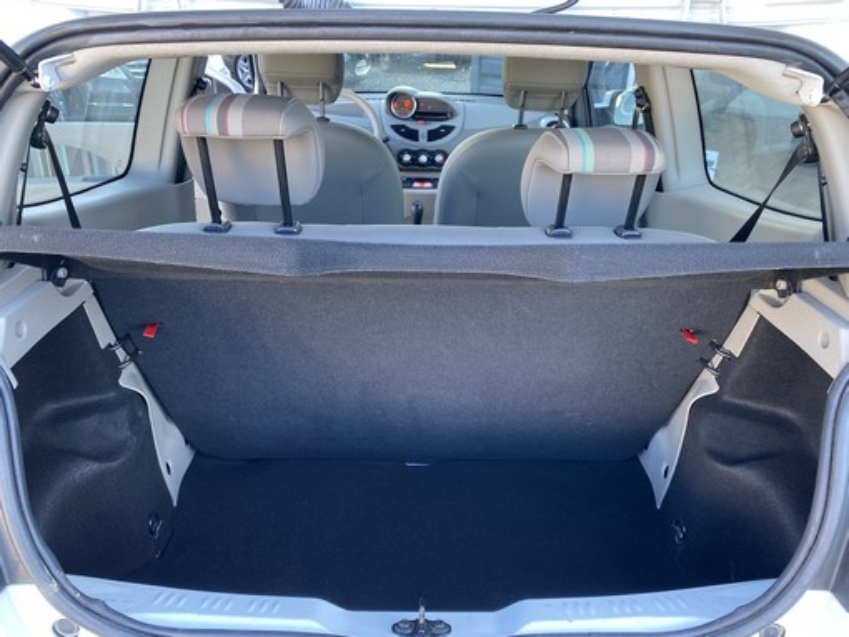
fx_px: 638
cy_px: 318
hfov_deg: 67.3
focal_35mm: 26
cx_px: 424
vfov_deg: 53.1
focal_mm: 4.25
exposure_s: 1/121
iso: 125
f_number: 1.8
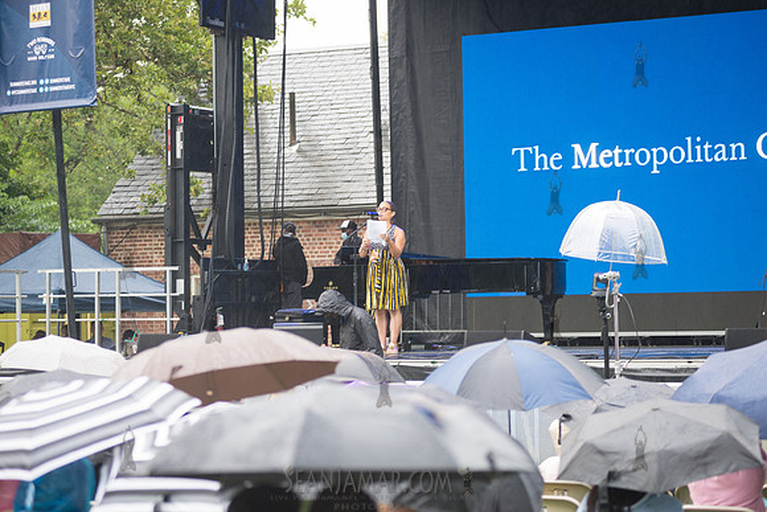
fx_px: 2131
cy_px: 256
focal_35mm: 100
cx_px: 384
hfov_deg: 20.4
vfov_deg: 13.7
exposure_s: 1/125
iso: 800
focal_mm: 100
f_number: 4
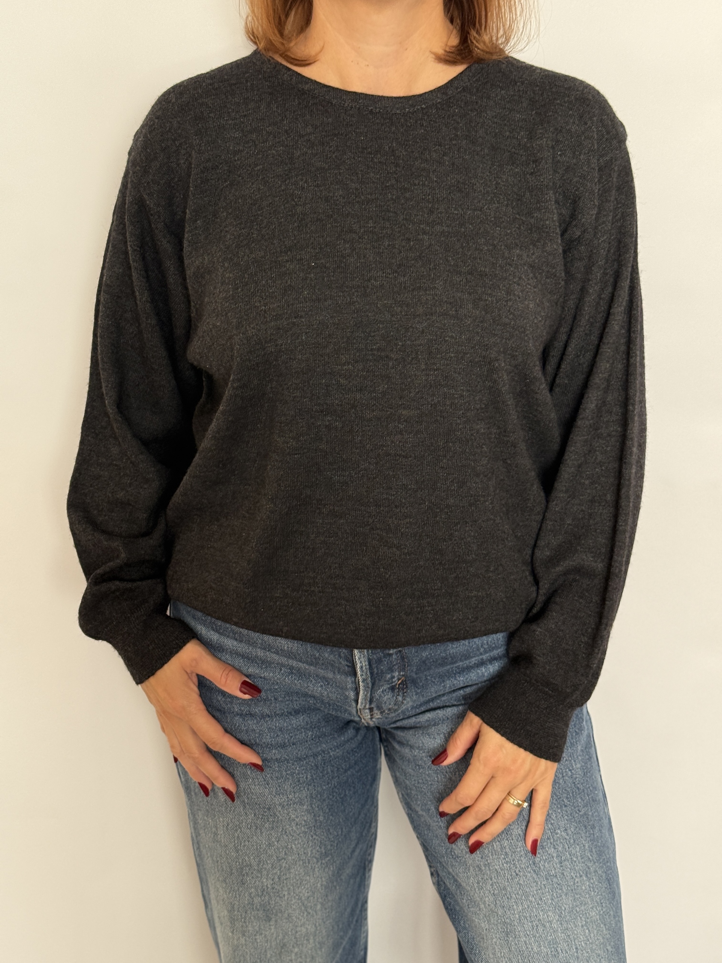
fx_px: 1335
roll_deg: -2.0
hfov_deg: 30.3
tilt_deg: -18.6
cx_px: 361
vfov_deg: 39.7
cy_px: 482
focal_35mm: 48
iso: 125
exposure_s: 1/60
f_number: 1.78
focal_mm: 6.76
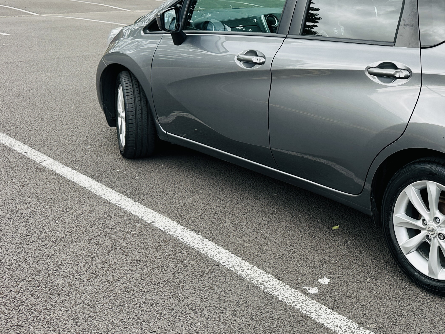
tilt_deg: -11.1
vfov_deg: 31.2
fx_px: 591
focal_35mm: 46
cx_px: 387
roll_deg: -3.6
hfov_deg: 38.8
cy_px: 101
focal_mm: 6.86
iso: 80
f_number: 1.78
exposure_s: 1/803
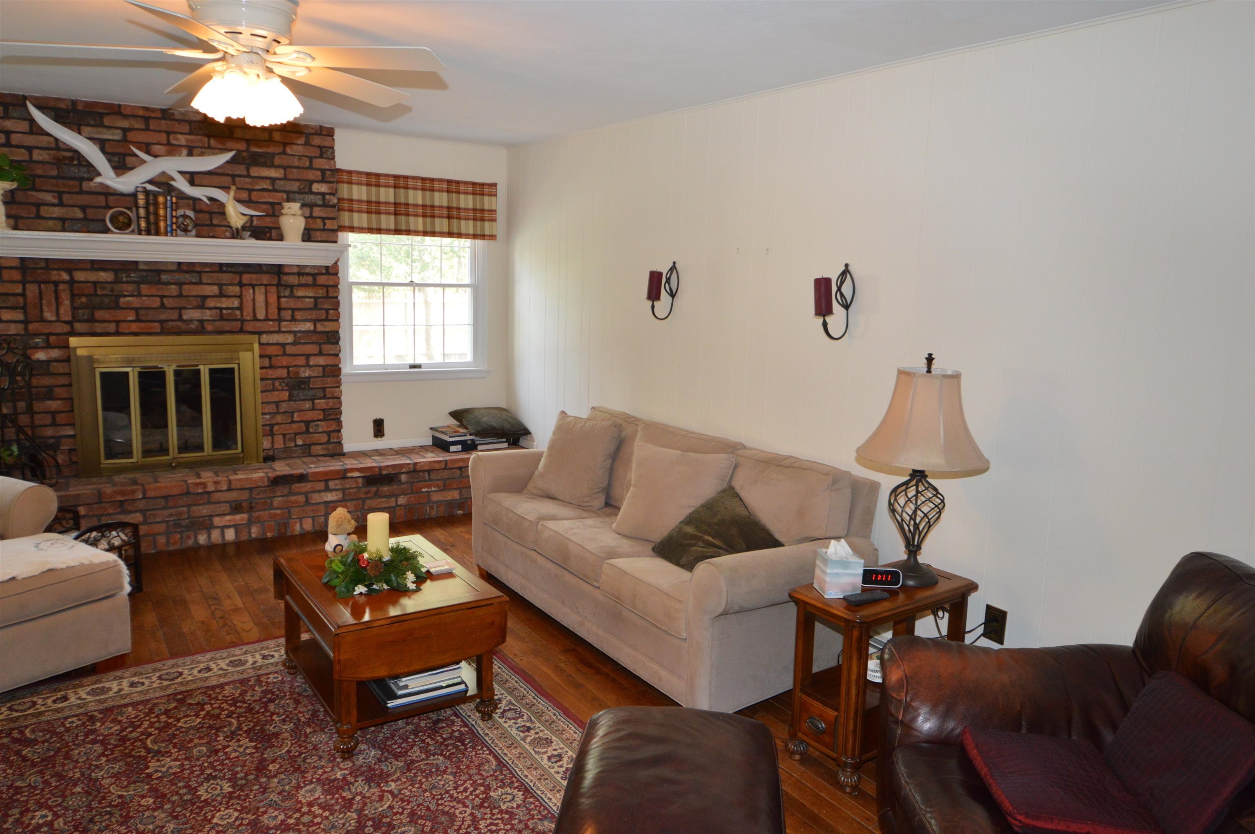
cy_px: 417
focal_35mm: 26
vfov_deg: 50.3
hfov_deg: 70.5
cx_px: 628
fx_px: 888
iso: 900
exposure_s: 1/60
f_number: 4.2
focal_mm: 17
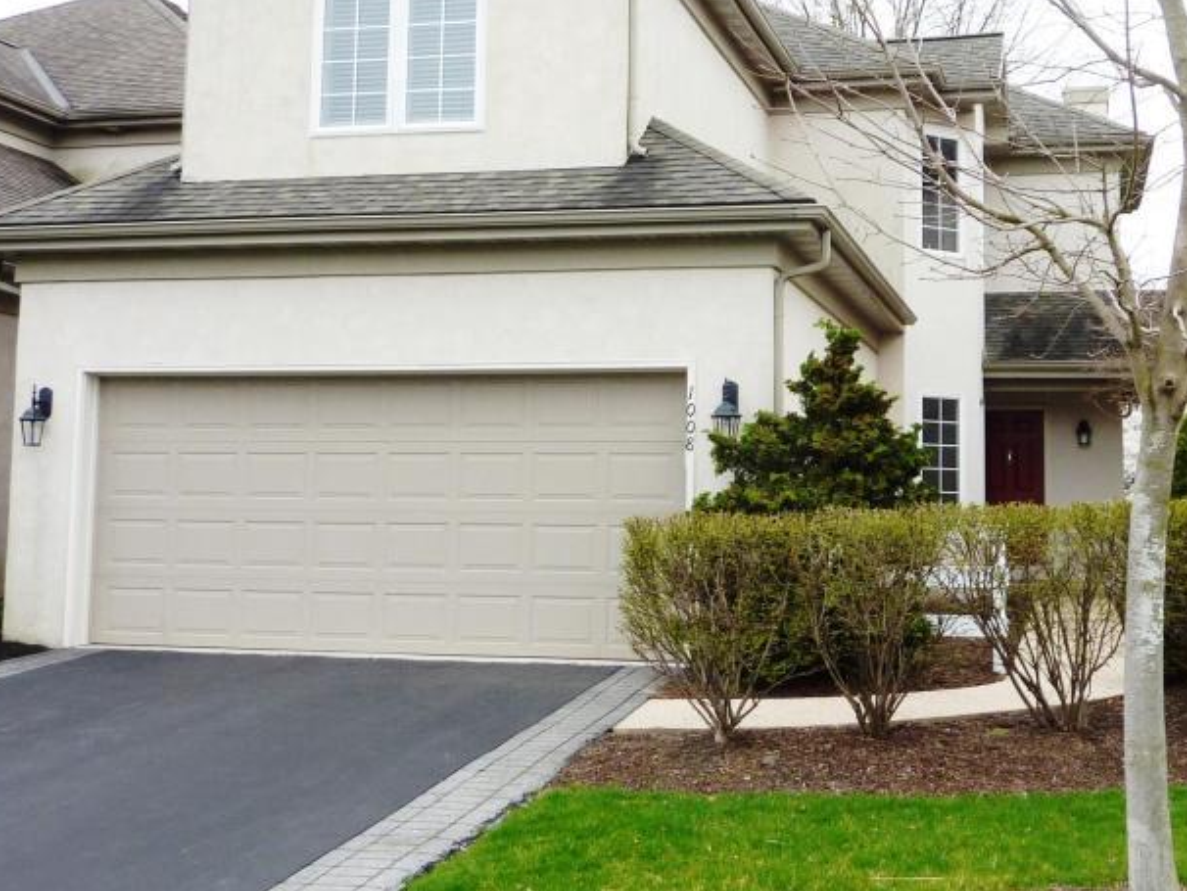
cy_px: 360
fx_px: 1681
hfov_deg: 38.7
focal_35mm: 49
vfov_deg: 29.6
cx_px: 727
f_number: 3.4
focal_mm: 4.7
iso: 100
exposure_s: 1/125
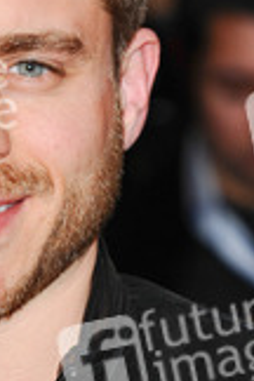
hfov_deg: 3.7
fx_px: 3916
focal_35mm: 370
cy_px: 233
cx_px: -34
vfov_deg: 5.6
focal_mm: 100
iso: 320
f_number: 4.5
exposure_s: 1/200
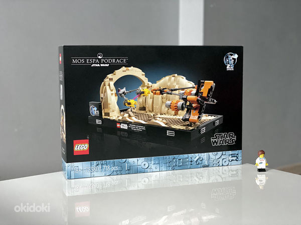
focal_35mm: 52
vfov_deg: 28.0
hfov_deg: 36.8
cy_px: 112
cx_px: 150
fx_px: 452
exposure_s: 1/15
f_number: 2
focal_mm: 6
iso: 800
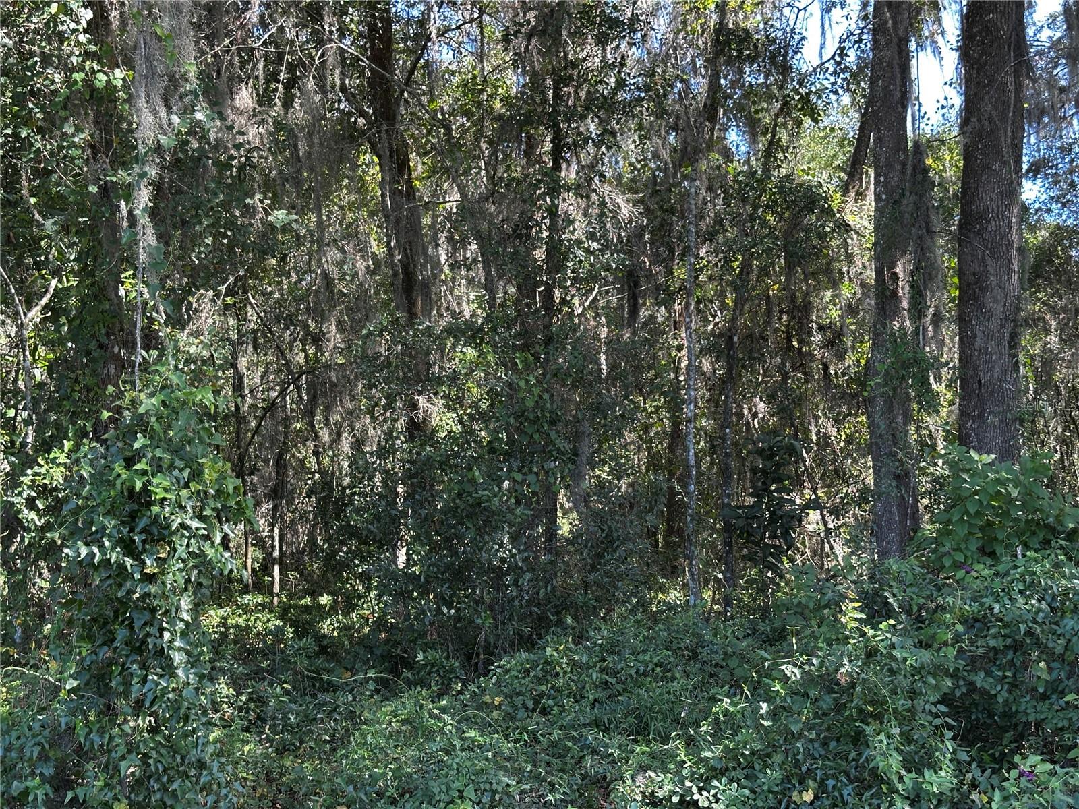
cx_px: 540
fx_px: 1496
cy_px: 404
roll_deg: +1.5
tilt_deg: +3.9
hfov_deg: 39.7
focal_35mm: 48
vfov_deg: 30.3
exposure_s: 1/171
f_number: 1.78
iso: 64
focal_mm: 6.86
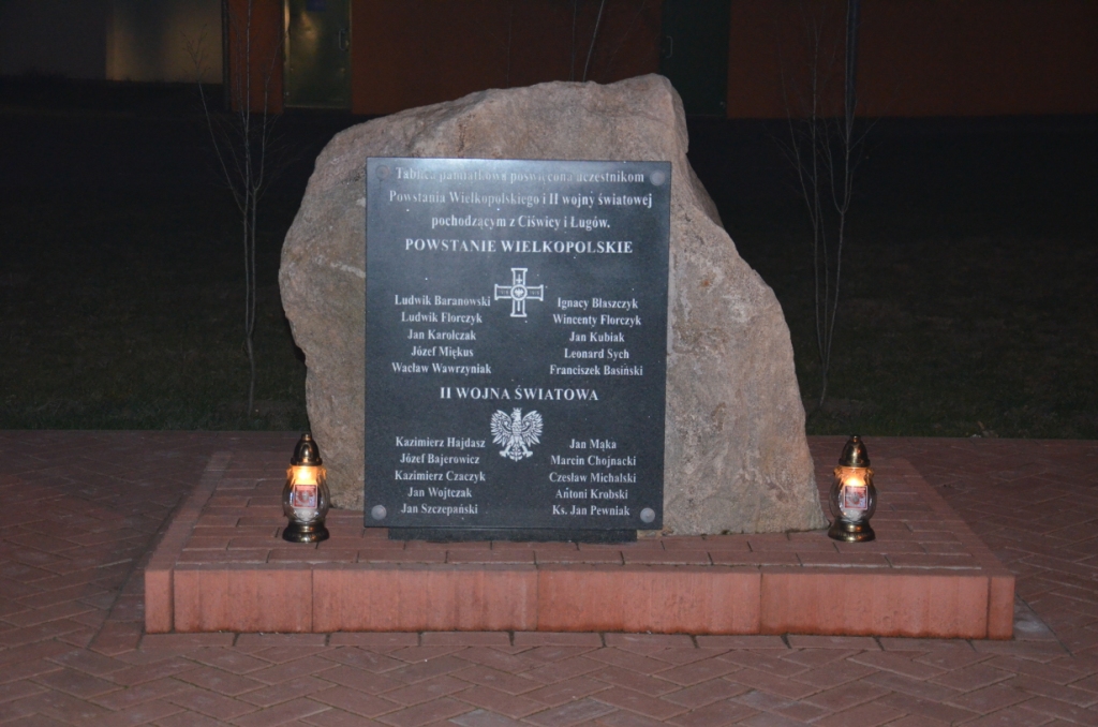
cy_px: 364
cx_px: 549
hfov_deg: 28.1
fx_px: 2191
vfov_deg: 18.8
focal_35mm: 72
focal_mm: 48
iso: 3200
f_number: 4.8
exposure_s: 1/60
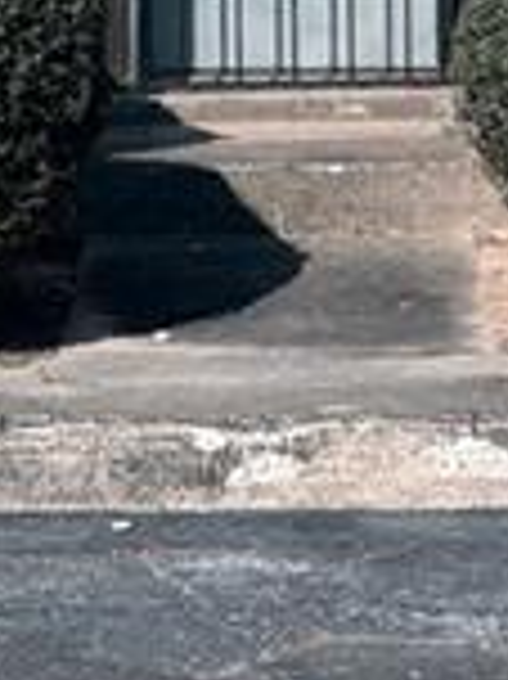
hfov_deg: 6.1
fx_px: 4781
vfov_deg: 7.8
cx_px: 328
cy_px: -666
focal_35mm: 244
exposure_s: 1/4329
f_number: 1.78
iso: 64
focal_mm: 6.76
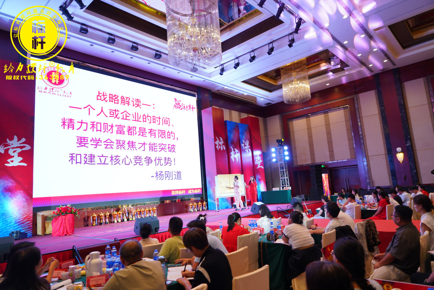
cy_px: 145
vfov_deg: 53.1
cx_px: 217
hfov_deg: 73.7
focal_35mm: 24
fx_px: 289
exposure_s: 1/30
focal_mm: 24
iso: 320
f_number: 4
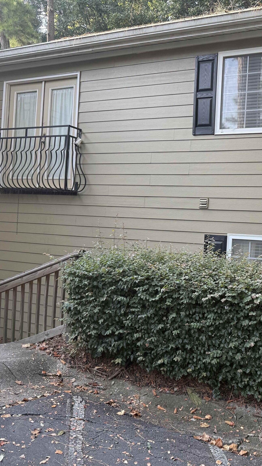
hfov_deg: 32.2
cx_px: 233
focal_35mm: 35
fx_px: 432
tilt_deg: +0.5
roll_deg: -3.1
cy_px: 232
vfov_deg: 56.6
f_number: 1.78
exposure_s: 1/121
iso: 50
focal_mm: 6.76
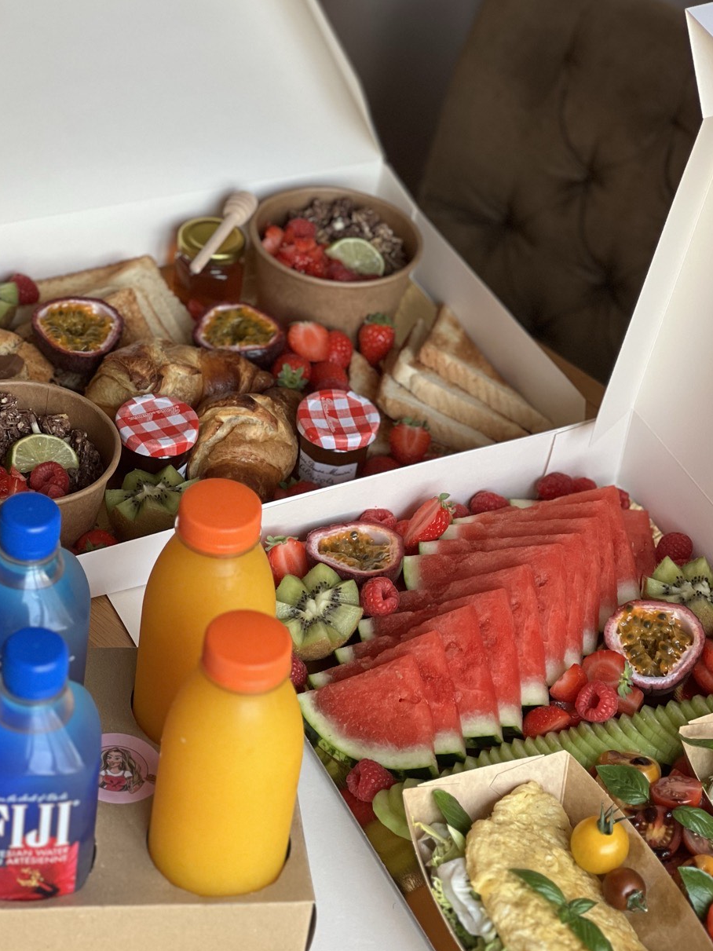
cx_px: 335
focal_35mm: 89
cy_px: 499
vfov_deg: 22.0
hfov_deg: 16.6
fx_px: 2445
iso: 160
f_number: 2.8
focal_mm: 9
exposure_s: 1/50
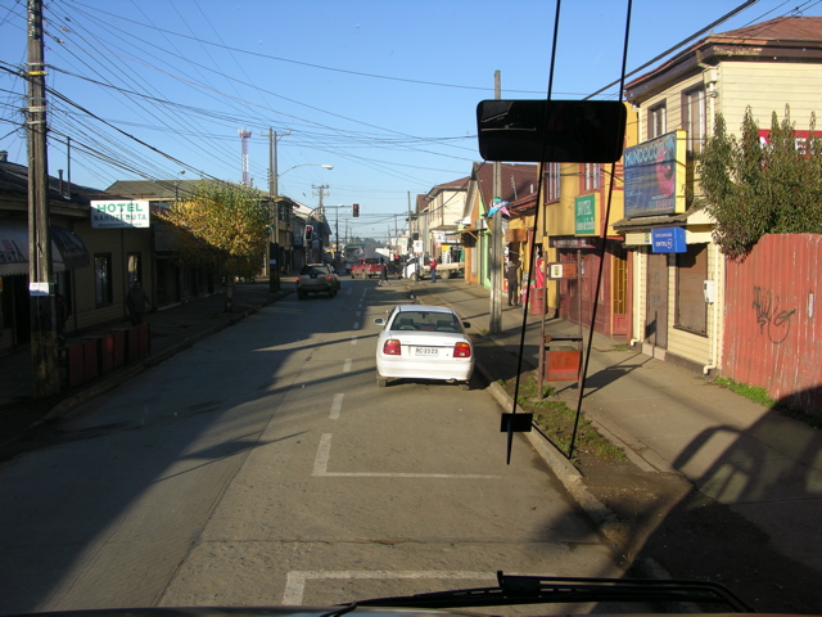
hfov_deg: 52.6
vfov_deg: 40.7
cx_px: 411
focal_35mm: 35
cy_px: 308
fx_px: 831
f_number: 5
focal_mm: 8.9
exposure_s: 1/200
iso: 50
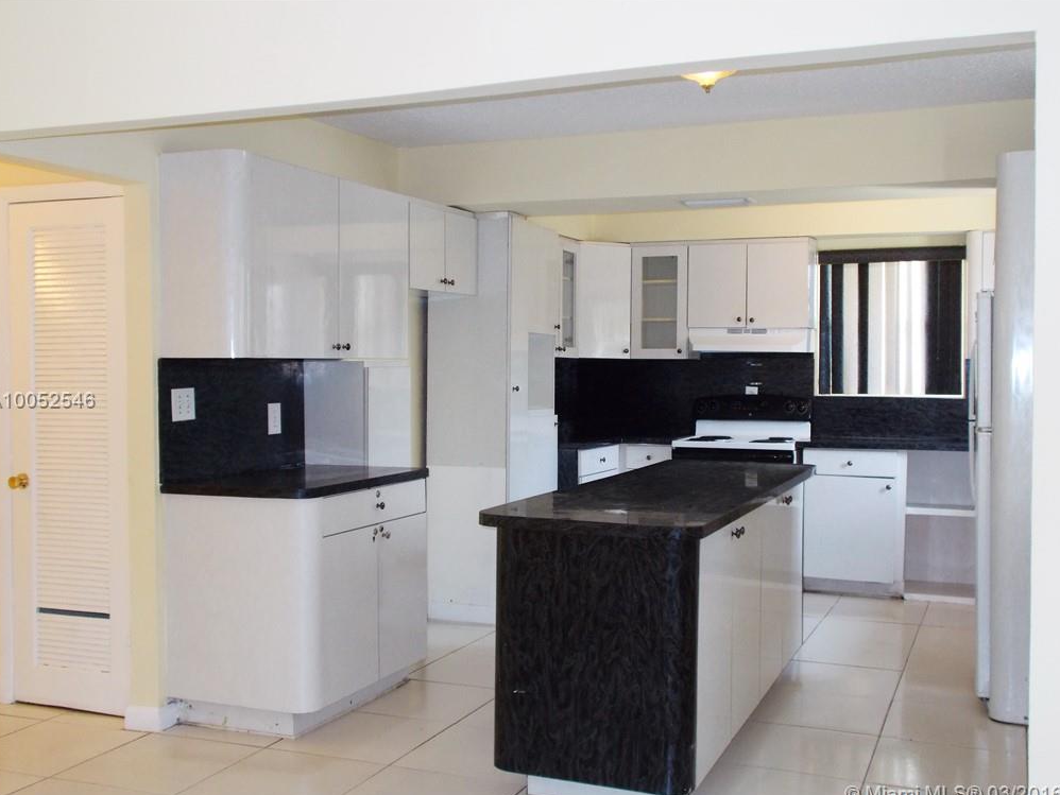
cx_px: 528
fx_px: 1225
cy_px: 401
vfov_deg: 36.0
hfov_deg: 46.8
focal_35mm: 40
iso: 200
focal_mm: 6.9
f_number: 3.9
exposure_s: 1/30
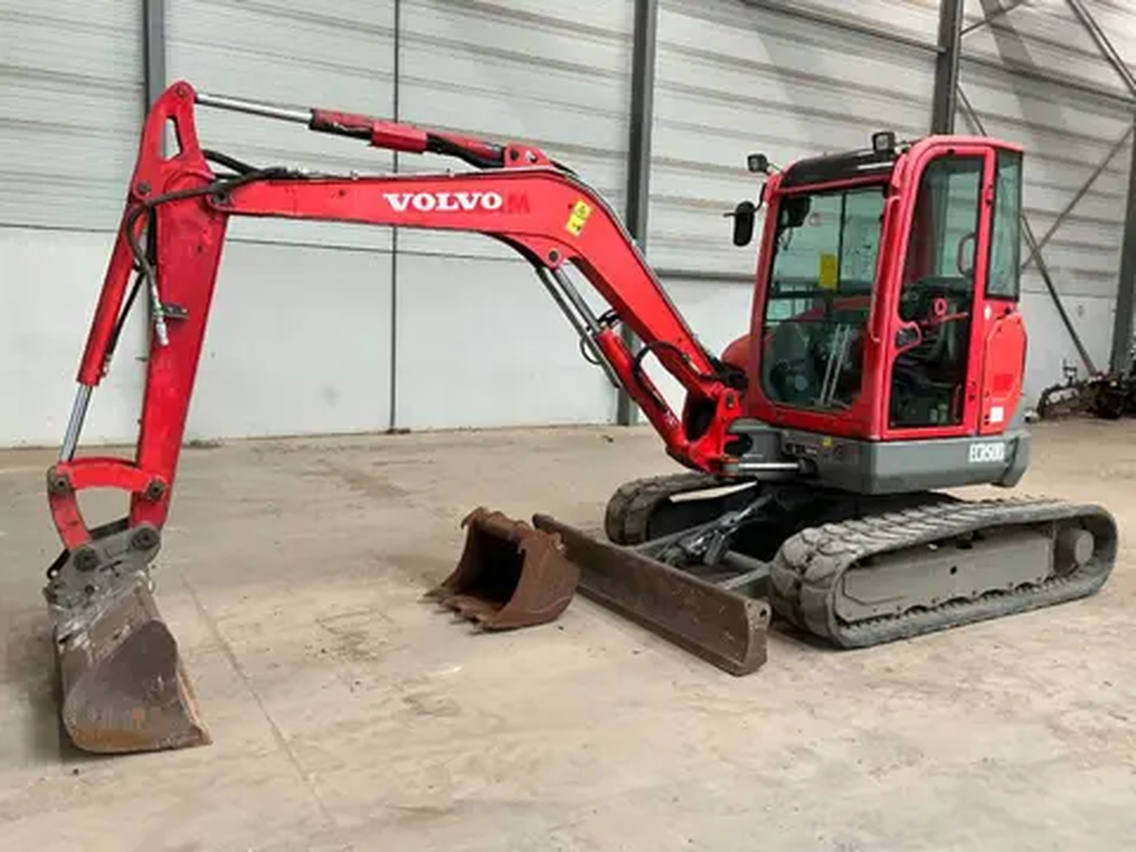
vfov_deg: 48.2
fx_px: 952
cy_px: 426
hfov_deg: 61.7
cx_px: 568
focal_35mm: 29
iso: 125
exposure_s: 1/60
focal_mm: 3
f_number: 1.8
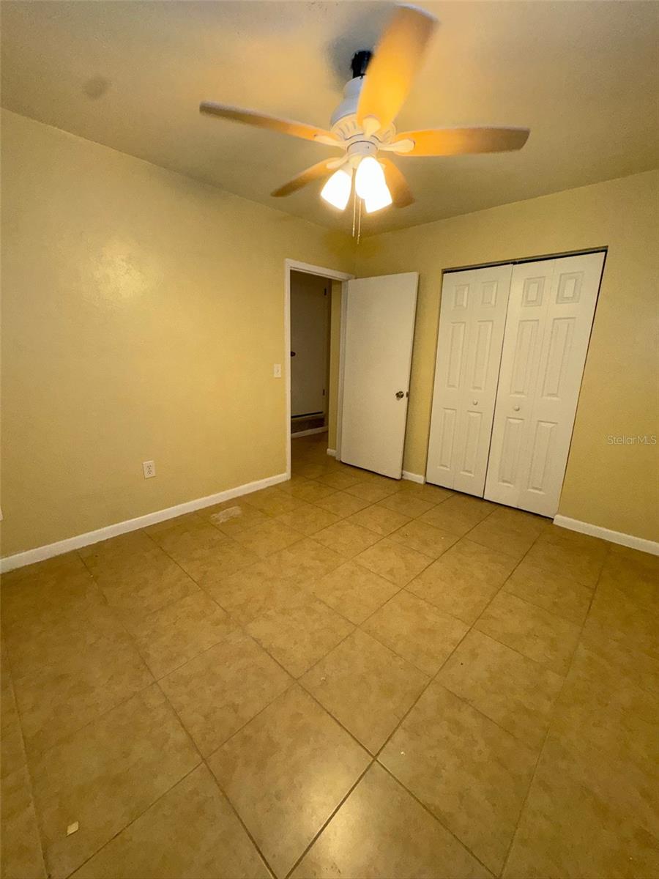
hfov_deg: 85.7
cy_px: 440
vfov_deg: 102.1
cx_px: 330
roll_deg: -1.3
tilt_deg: -15.0
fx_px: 355
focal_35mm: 14
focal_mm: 2.22
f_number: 2.2
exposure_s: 1/100
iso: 160
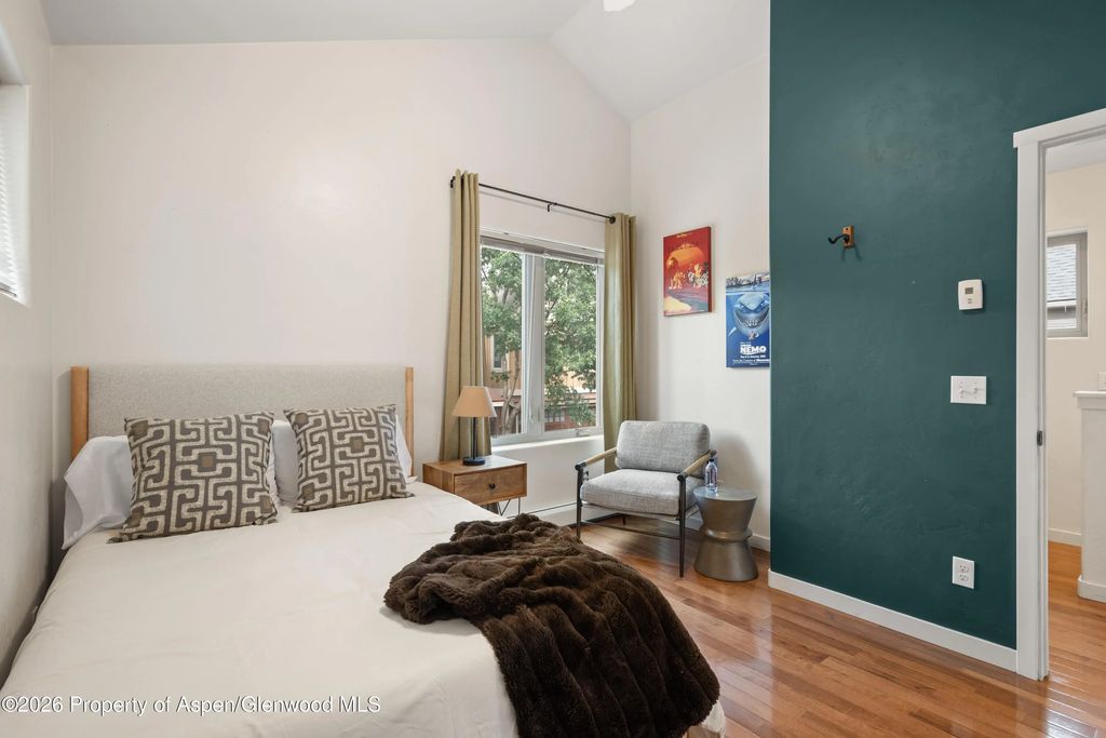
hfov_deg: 93.3
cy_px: 369
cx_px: 553
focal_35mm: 17
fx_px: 522
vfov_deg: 70.5
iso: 640
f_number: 7.1
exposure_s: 1/5
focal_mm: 17
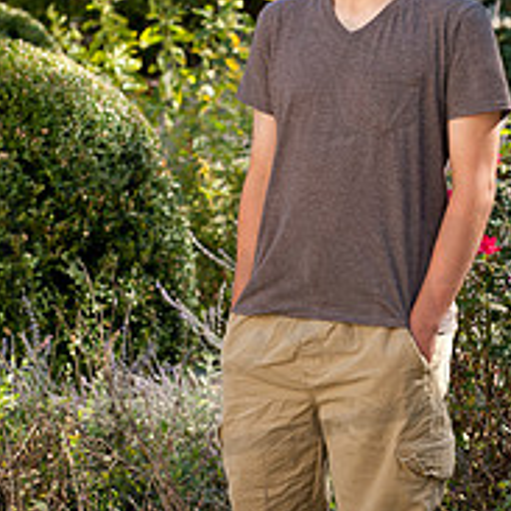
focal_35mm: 146
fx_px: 2438
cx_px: 350
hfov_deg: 11.9
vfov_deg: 11.9
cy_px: 170
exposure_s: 1/250
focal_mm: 70
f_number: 5.6
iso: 160
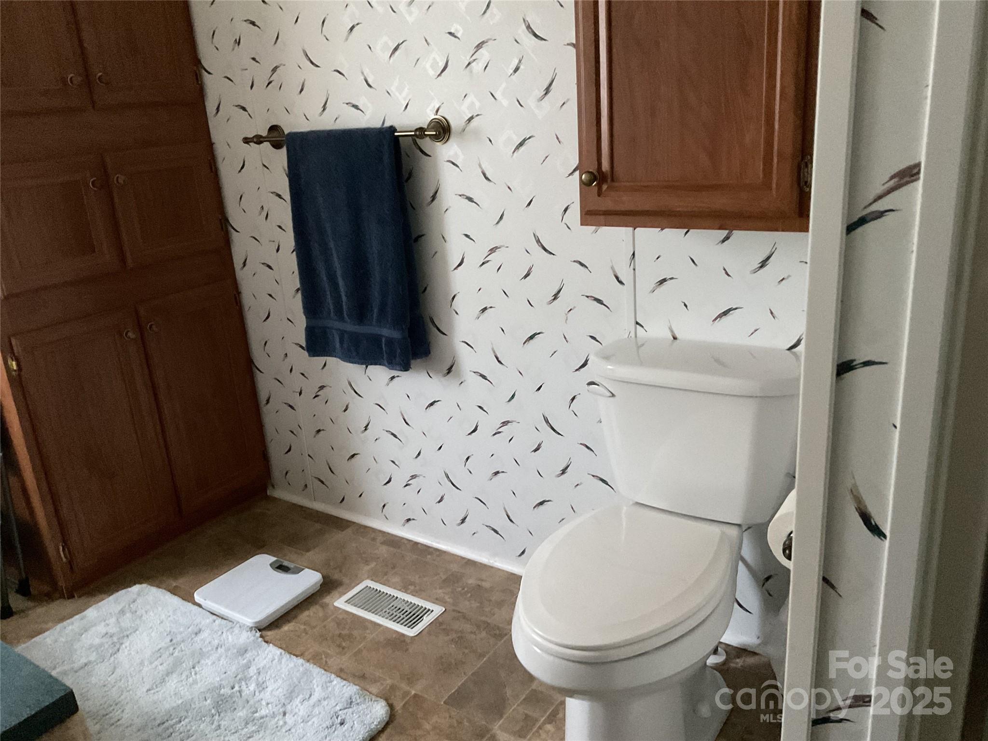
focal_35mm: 29
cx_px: 494
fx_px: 828
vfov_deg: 48.2
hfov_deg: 61.7
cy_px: 370
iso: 500
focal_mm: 3
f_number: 1.8
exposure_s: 1/30
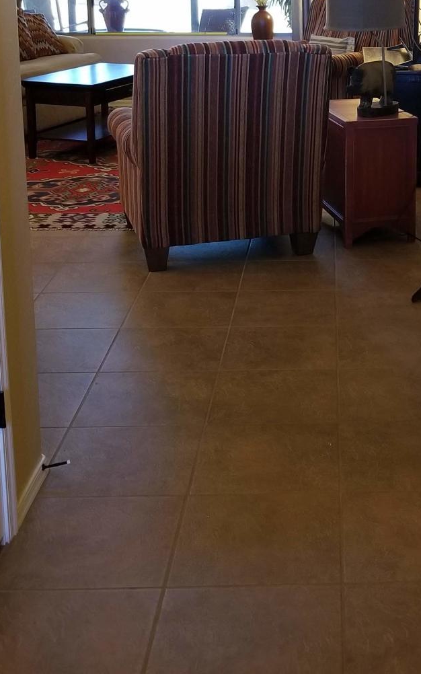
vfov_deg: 35.8
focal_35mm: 55
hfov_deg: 23.0
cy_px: 141
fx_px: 1010
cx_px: 373
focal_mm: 4.25
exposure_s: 1/20
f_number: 1.7
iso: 200
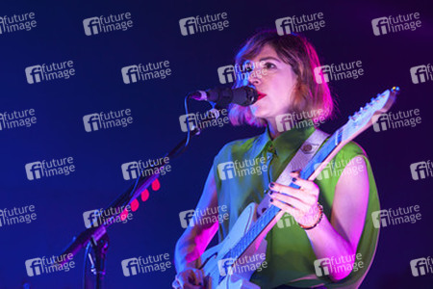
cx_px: 216
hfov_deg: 18.3
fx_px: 1347
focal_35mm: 112
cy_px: 144
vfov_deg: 12.2
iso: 1600
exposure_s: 1/320
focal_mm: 112
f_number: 2.8
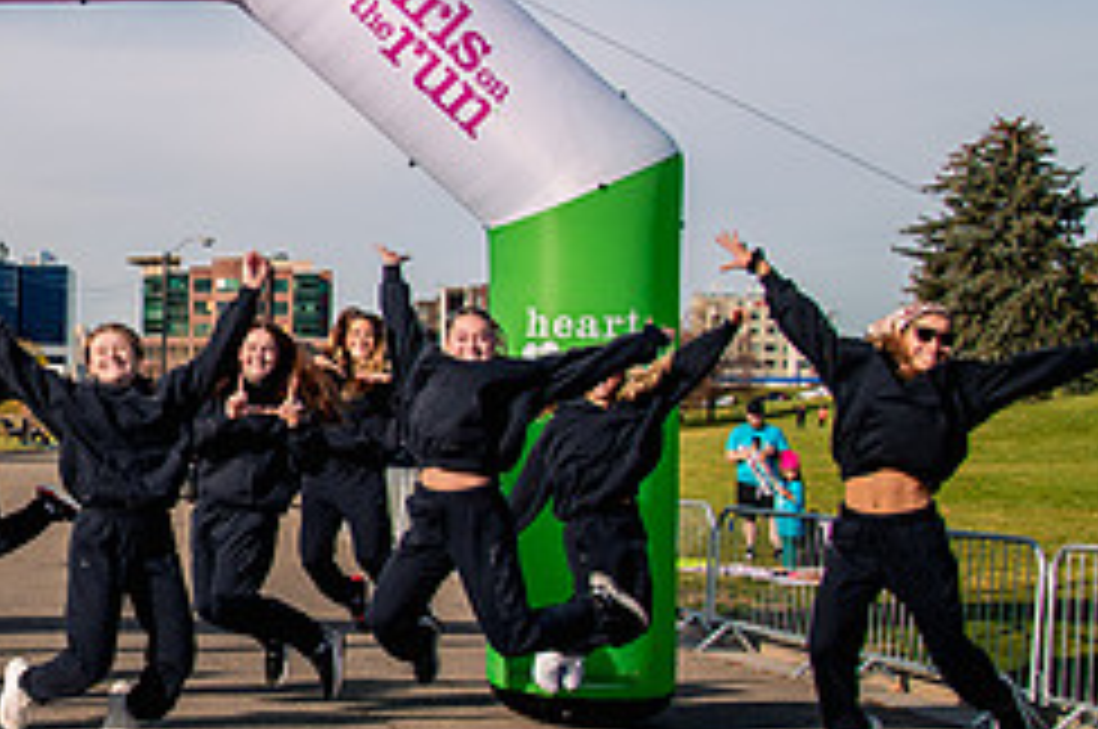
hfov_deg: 27.8
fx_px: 1919
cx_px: -237
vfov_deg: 21.5
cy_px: 342
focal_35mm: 63
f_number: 7.1
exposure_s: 1/1250
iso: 800
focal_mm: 24
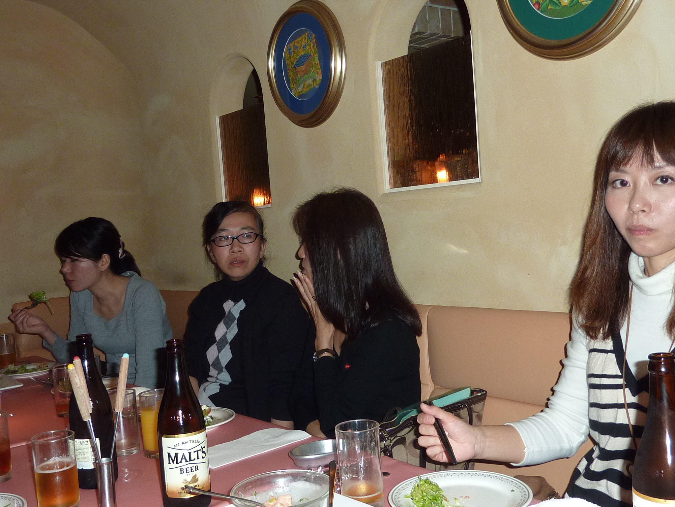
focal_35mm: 36
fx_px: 702
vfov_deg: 39.7
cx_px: 338
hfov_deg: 51.4
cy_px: 254
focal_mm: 4.1
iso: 160
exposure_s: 1/30
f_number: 3.3
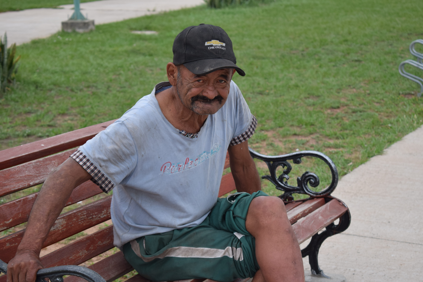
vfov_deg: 16.6
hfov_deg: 24.6
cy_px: 141
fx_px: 969
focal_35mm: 82
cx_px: 212
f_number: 5.6
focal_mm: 55
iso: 400
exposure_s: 1/60
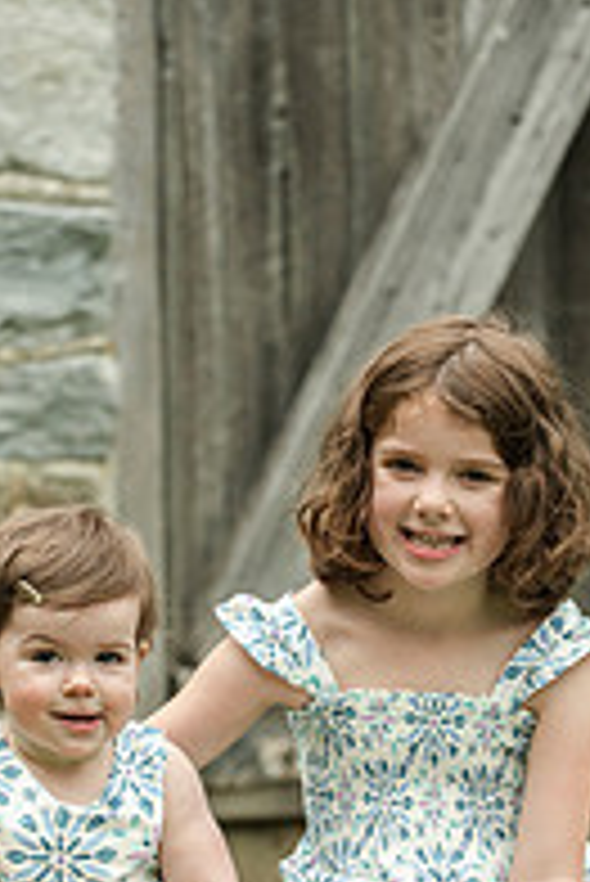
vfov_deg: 8.5
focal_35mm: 241
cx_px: 234
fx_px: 5914
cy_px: 526
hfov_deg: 5.7
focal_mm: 105
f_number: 4
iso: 640
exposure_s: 1/2000
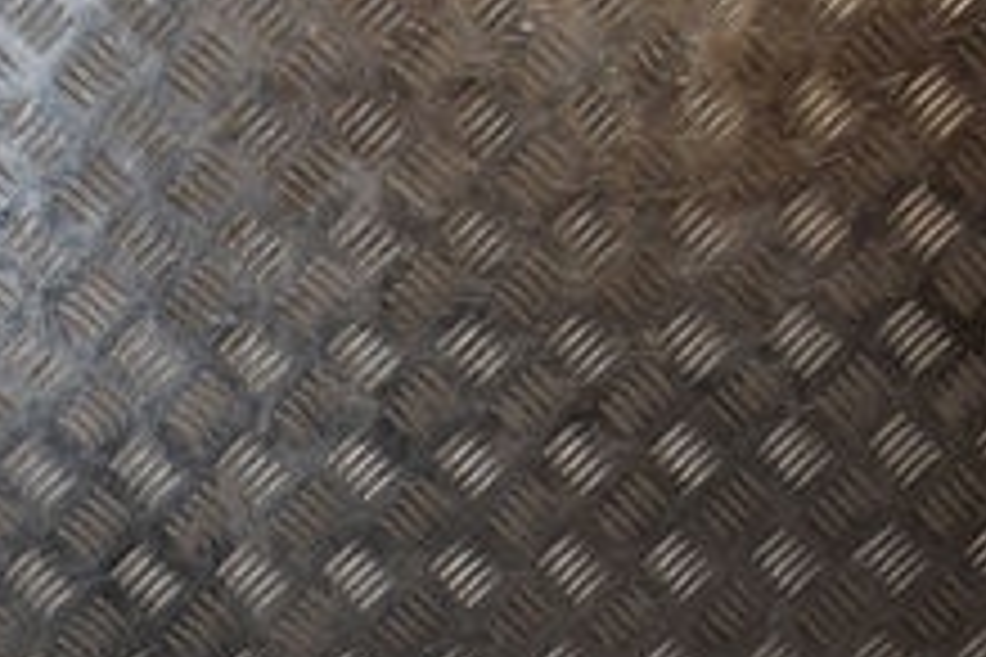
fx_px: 2164
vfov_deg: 16.8
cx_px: -338
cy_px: 702
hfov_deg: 22.6
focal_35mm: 79
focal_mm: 18
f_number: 10
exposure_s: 1/200
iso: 800
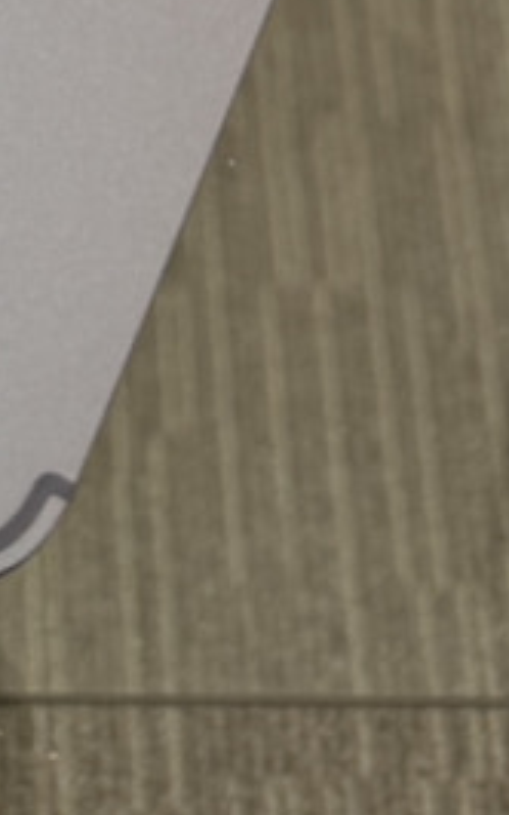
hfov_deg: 12.6
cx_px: -261
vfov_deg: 16.8
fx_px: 2177
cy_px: -735
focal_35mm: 98
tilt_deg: -59.2
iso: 125
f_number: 1.78
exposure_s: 1/60
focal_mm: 6.76
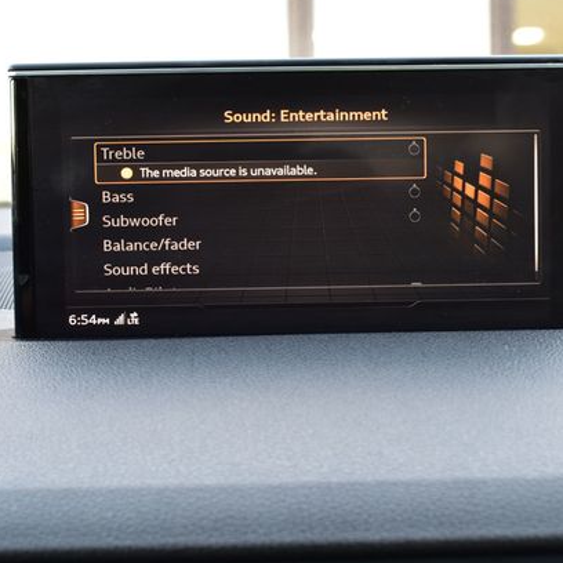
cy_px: 273
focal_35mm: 64
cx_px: 282
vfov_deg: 26.9
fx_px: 1178
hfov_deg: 26.9
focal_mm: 32
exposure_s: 1/20
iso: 400
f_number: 6.3
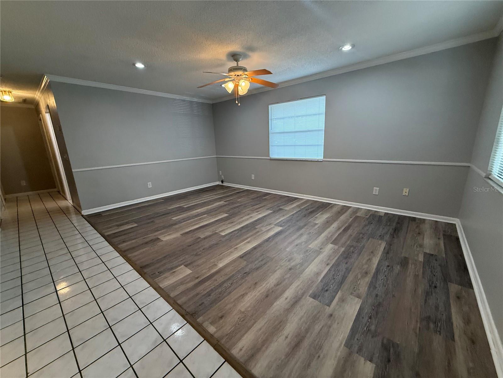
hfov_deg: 102.1
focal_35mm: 14
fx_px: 203
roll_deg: +1.7
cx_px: 252
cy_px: 189
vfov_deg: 85.7
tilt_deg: -13.8
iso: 320
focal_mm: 2.22
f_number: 2.2
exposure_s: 1/120
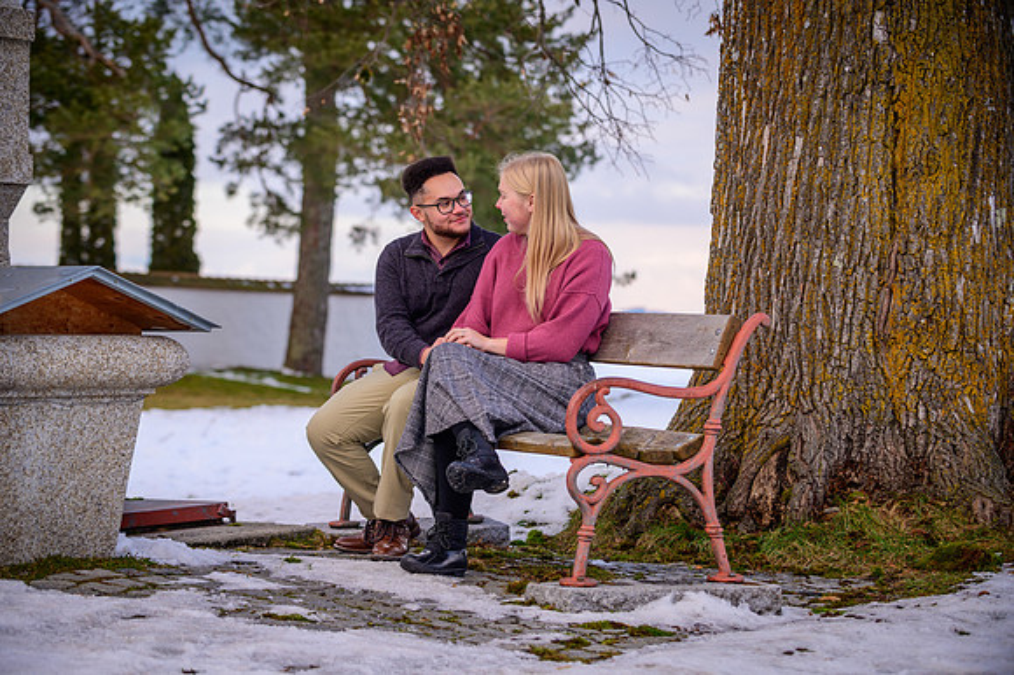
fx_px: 2421
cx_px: 507
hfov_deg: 23.7
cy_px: 338
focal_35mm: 86
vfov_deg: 15.9
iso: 250
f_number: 4
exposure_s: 1/250
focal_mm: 86
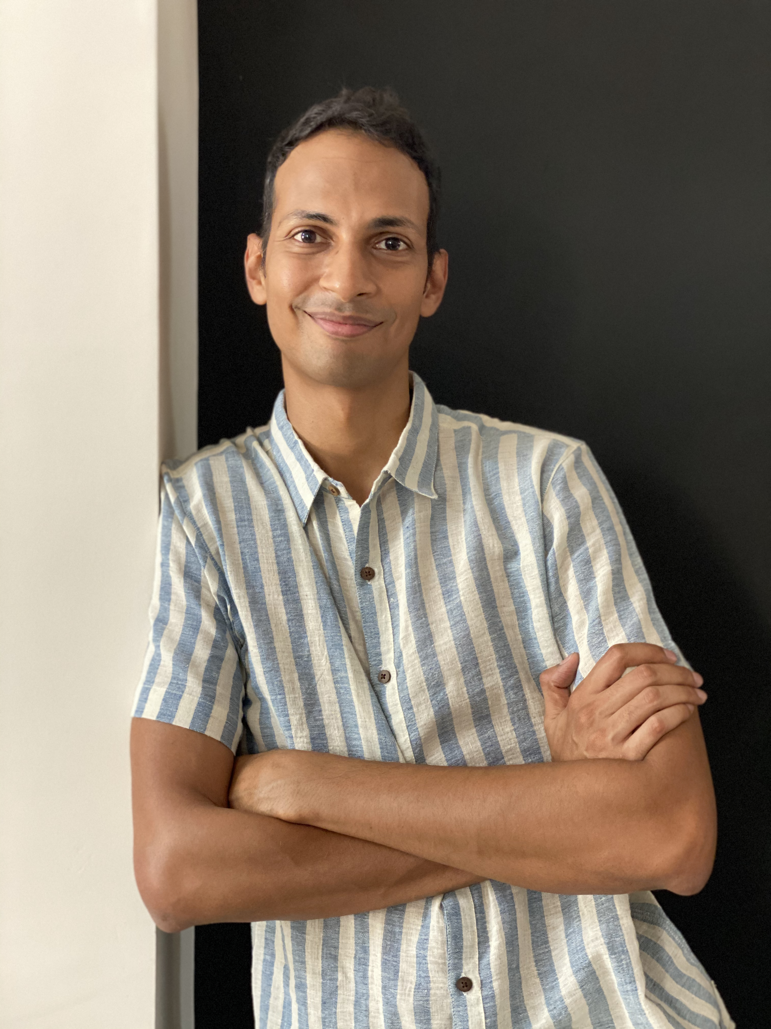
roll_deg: +0.9
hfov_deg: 28.0
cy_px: 514
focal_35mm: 52
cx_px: 386
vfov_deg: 36.8
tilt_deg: +3.5
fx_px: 1544
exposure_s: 1/25
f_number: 2
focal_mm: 6
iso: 320
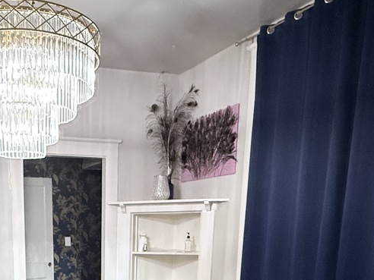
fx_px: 443
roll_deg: +0.2
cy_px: 318
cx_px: 74
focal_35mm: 41
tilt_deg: -11.8
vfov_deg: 30.8
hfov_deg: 43.6
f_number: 2.2
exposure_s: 1/60
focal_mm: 2.22
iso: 1250
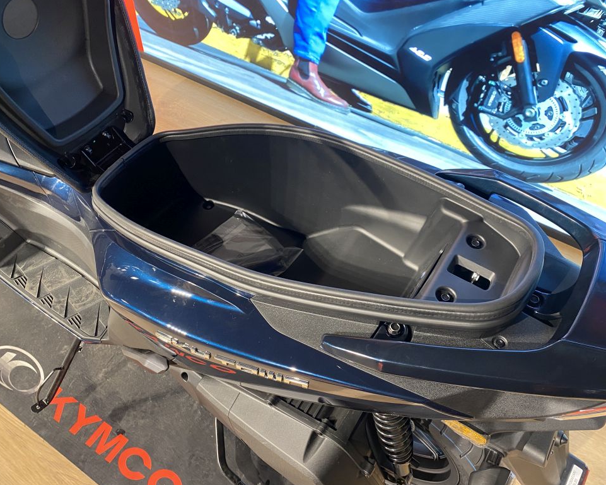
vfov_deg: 51.5
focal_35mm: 28
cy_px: 247
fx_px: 502
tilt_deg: -52.3
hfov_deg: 62.2
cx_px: 285
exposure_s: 1/50
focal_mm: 4.25
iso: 160
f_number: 1.8
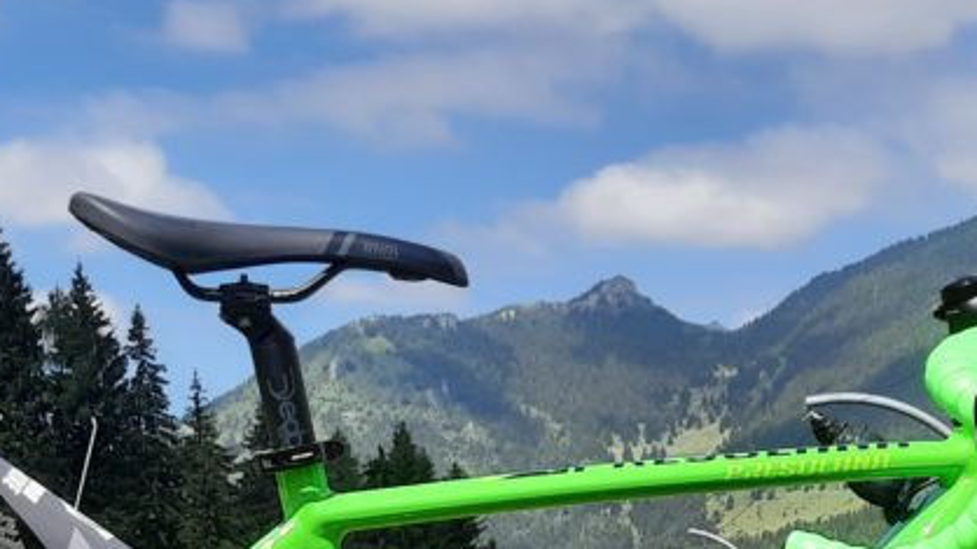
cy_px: 930
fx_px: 1943
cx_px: 517
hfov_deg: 28.2
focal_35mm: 75
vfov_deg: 14.5
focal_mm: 5.23
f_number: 1.8
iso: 20
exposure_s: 1/626
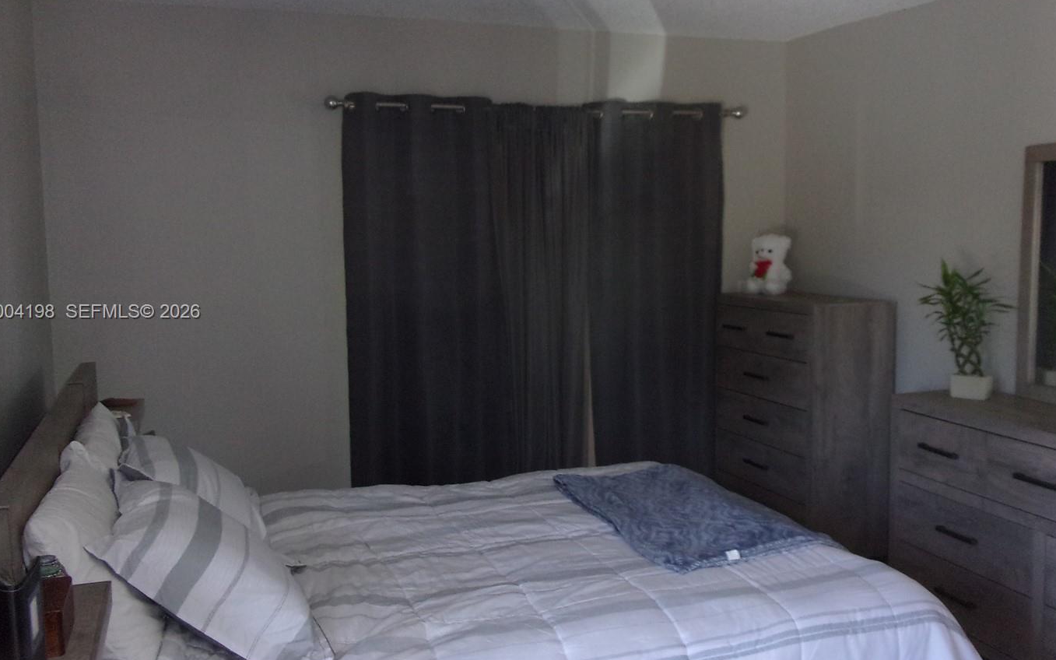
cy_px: 313
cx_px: 581
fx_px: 1007
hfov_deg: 55.2
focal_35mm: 35
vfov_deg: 36.3
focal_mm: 5.1
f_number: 3.9
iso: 250
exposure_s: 1/34
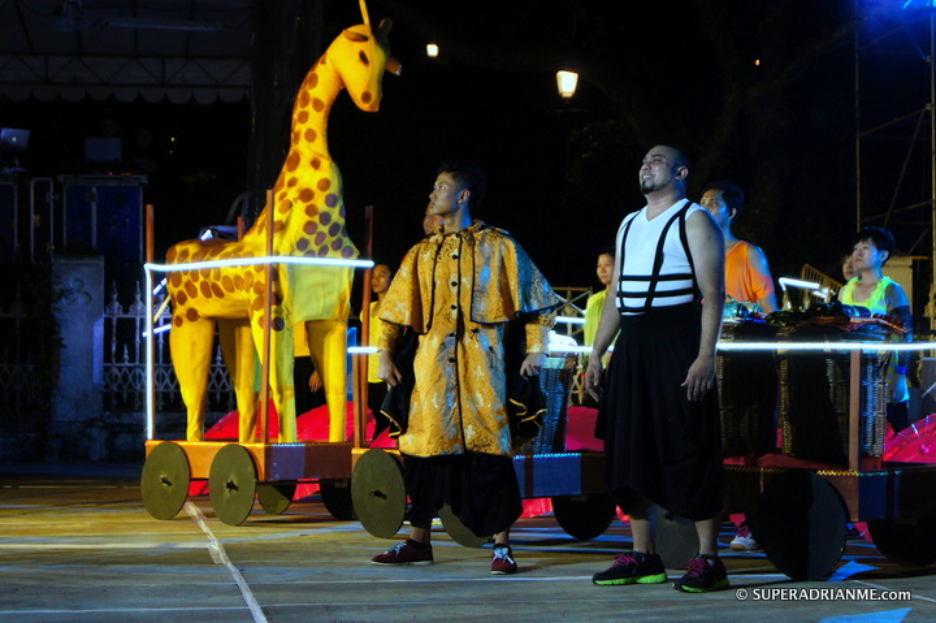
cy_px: 312
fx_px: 2143
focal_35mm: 82
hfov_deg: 24.6
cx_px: 468
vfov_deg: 16.5
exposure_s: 1/125
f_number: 5.6
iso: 1600
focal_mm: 55
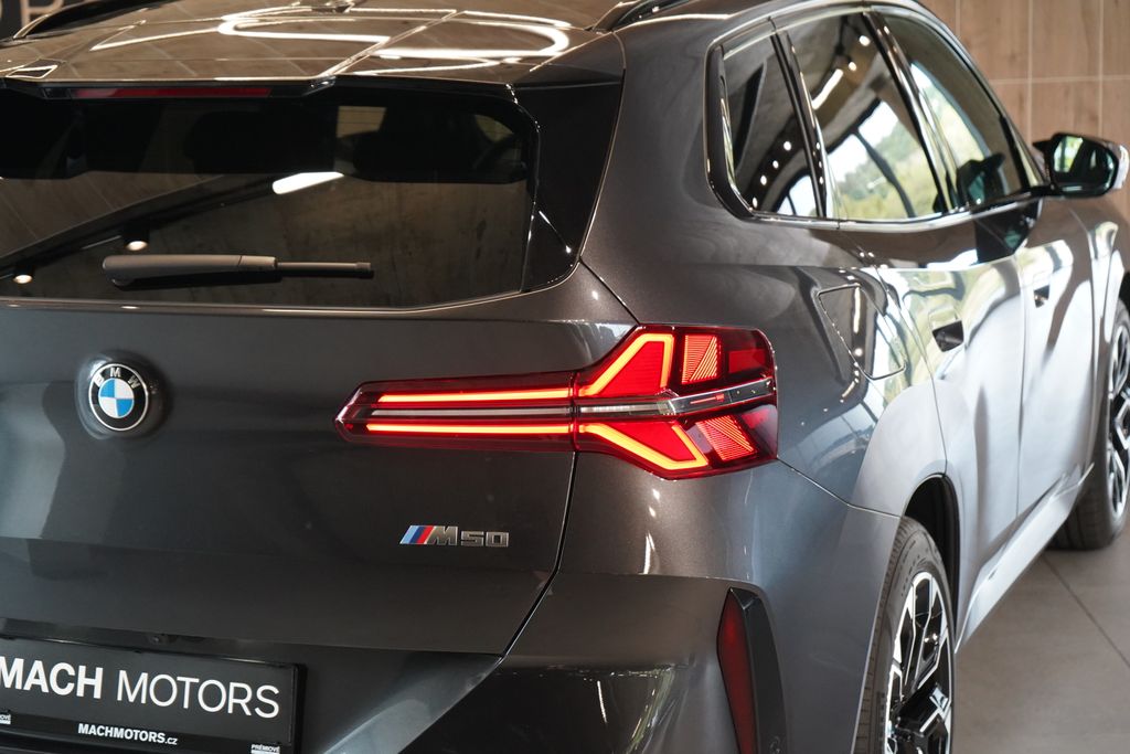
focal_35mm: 70
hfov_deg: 28.8
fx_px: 2197
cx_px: 565
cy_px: 377
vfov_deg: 19.5
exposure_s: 1/160
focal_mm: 70
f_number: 5.6
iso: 5000
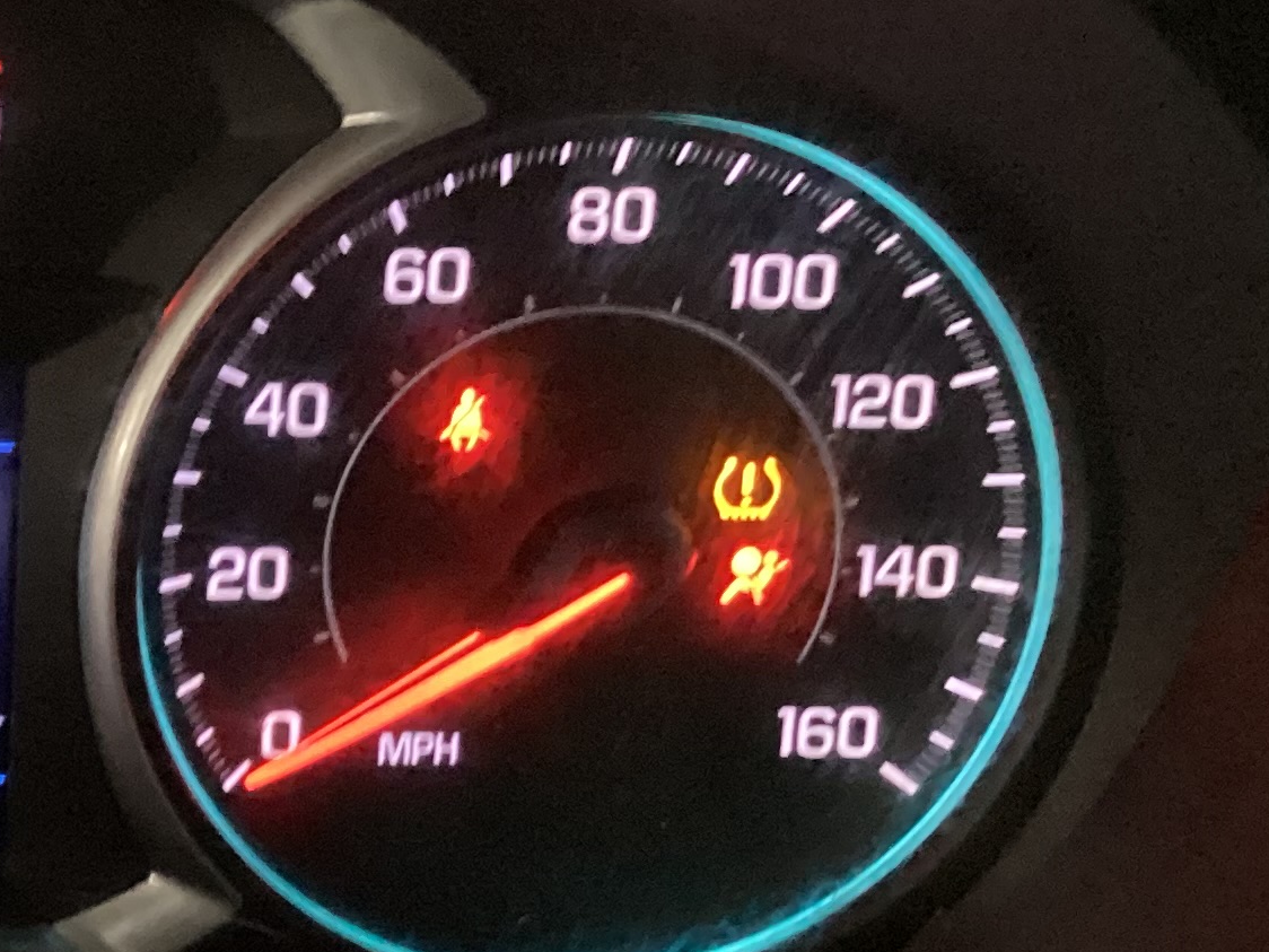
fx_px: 3299
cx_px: -441
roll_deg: -1.0
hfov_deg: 19.8
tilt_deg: -28.6
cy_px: 634
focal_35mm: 90
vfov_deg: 16.4
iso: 800
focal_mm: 3.3
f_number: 2.4
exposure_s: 1/17
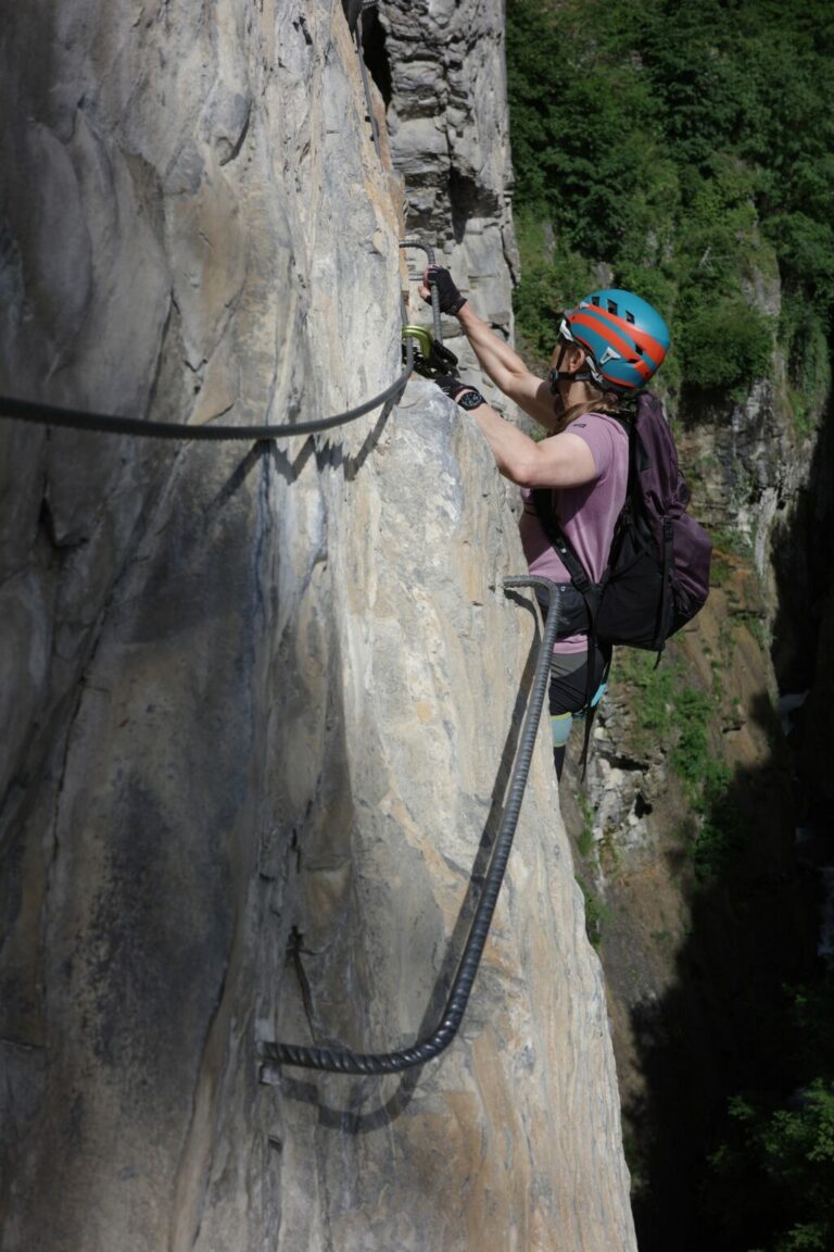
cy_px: 626
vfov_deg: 48.5
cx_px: 417
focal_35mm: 40
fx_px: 1390
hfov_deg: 33.4
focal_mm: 26
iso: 100
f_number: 5
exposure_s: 1/800
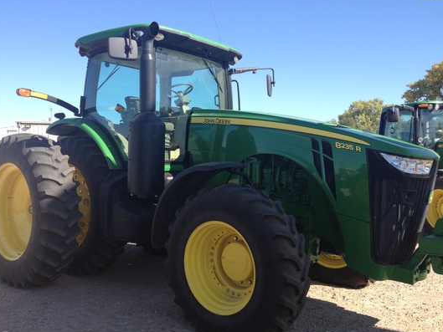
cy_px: 165
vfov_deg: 39.7
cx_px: 222
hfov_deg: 51.3
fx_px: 461
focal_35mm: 36
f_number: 2.4
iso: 50
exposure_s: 1/699
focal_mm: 4.28
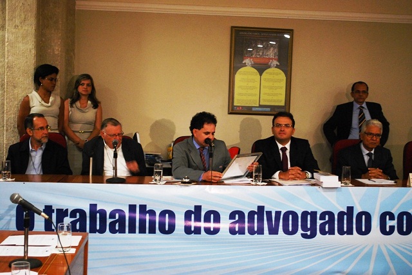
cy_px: 138
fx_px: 601
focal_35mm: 52
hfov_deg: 37.8
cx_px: 206
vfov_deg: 25.8
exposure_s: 1/15
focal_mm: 35
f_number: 5.3
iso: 1600
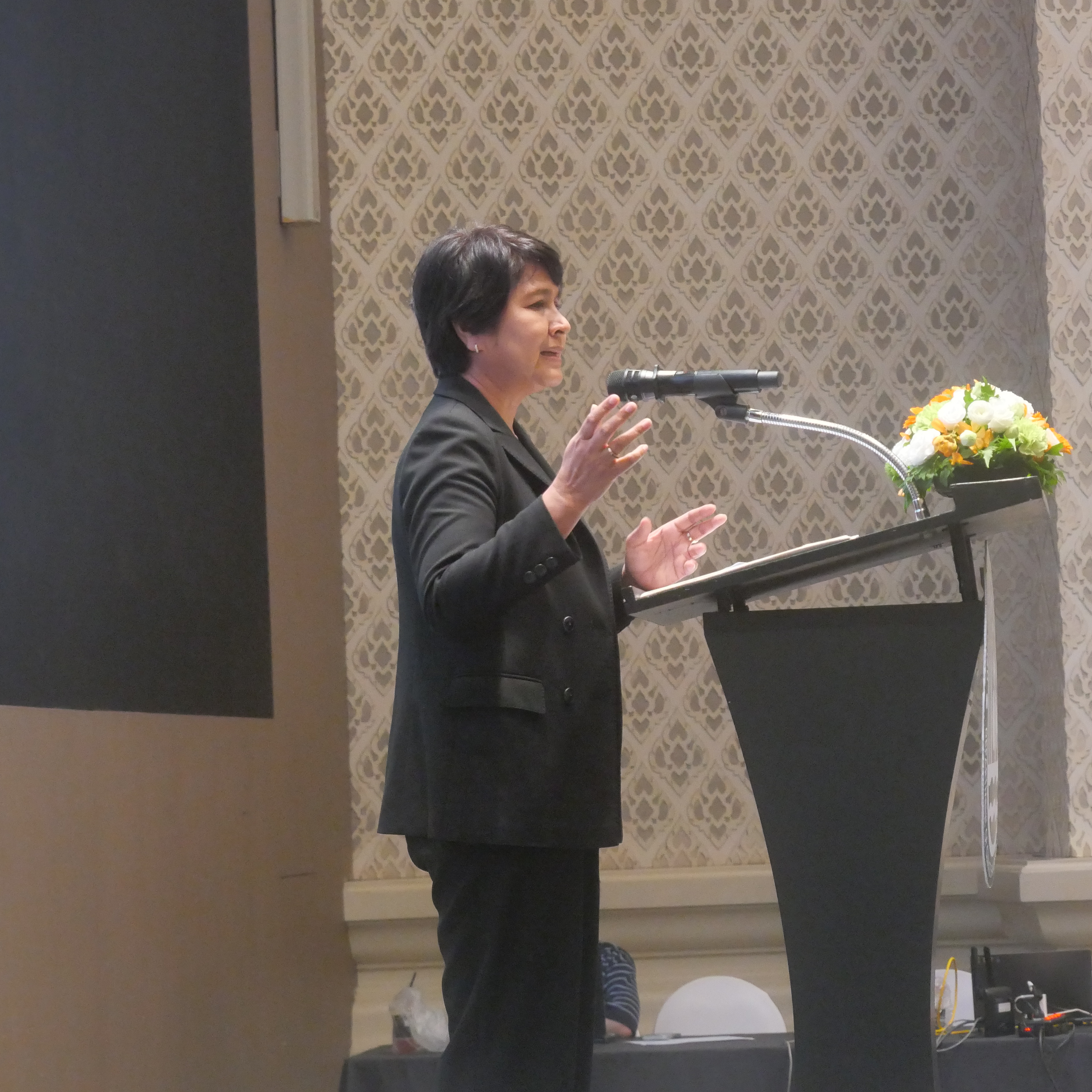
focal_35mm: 158
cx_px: 702
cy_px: 546
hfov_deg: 11.1
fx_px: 5639
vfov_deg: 11.1
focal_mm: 60
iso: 3200
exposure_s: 1/25
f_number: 5.6
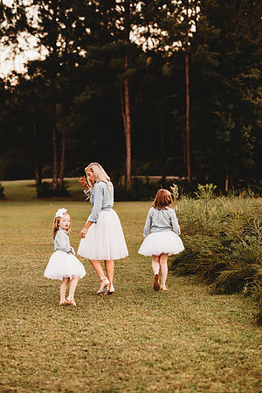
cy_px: 196
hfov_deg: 16.1
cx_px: 131
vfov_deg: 23.9
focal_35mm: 85
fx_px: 928
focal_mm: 85
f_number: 2.2
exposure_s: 1/125
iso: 125
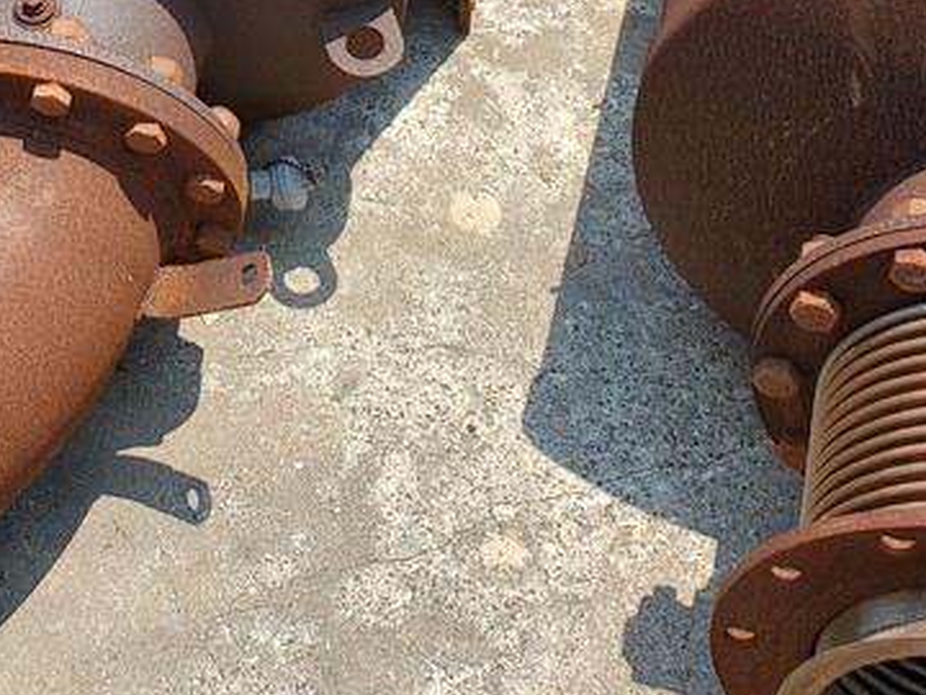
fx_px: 1980
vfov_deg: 18.6
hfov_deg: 26.0
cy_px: -190
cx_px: 237
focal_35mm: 74
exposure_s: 1/947
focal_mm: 4.3
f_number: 2.4
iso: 50
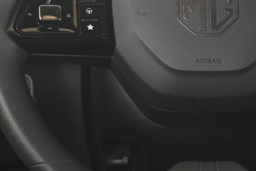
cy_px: 12
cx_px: 208
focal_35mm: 131
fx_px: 932
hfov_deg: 15.5
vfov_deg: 10.4
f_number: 9
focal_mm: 45
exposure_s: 1/80
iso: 2000
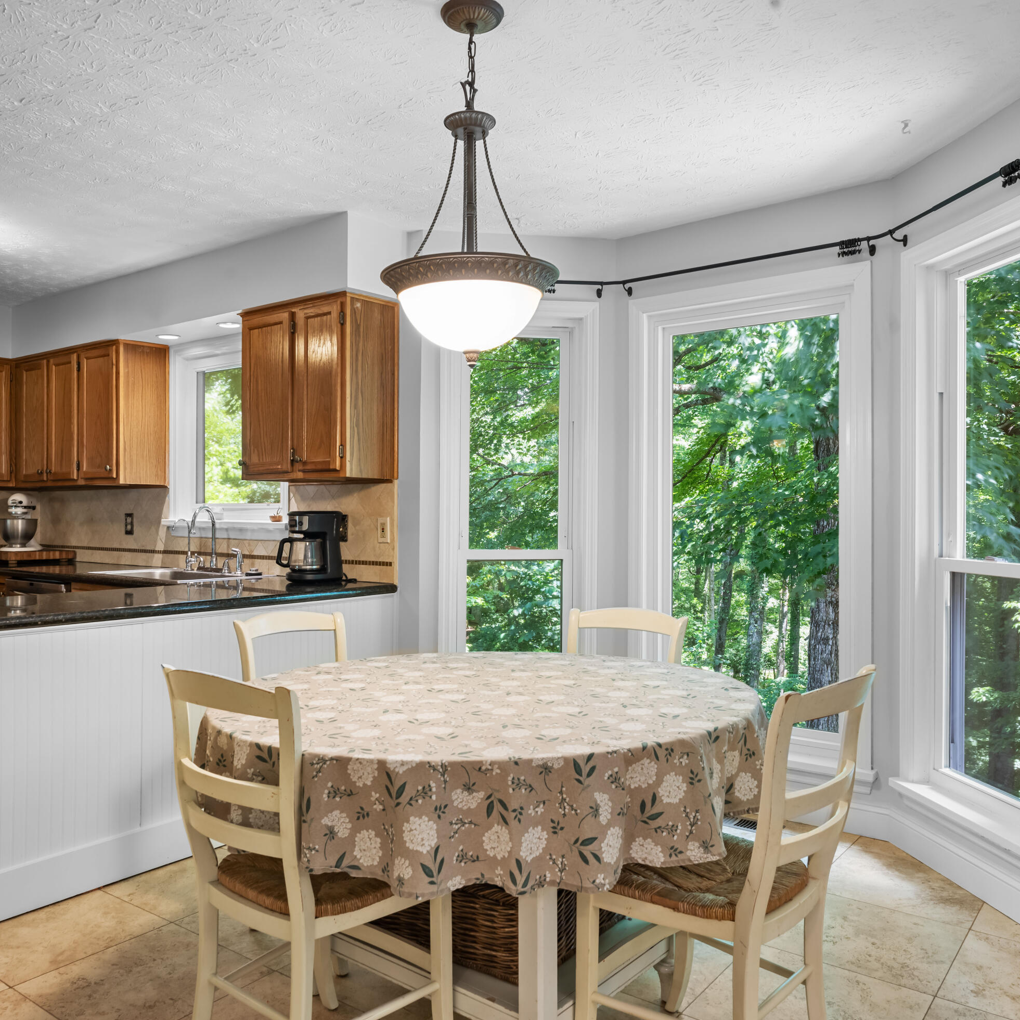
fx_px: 867
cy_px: 517
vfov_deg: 60.9
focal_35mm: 26
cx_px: 480
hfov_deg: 60.9
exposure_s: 1.6
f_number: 9
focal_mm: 20
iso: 100
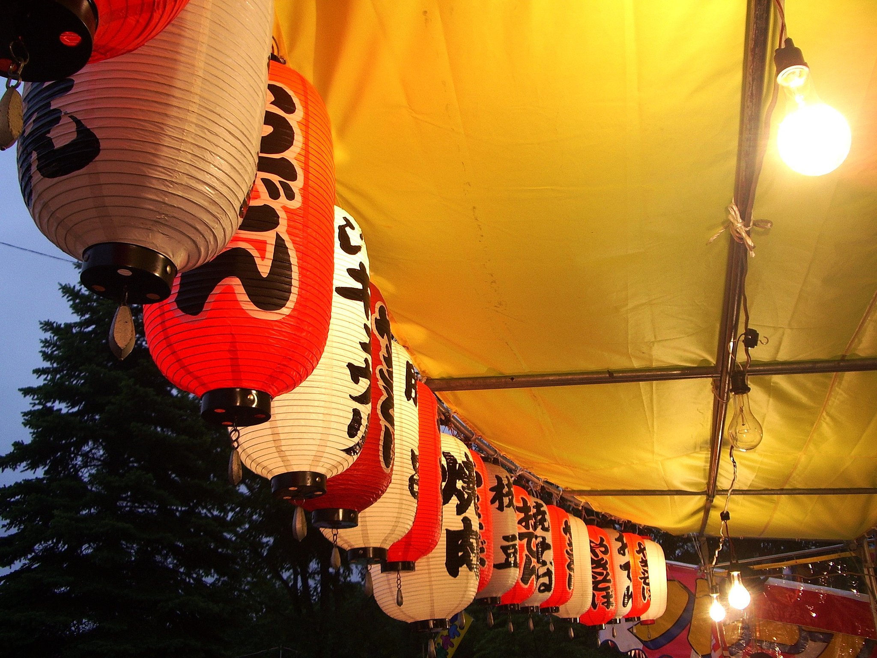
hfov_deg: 52.6
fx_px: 887
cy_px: 329
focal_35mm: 35
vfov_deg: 40.7
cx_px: 438
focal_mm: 5.8
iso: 50
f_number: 2.6
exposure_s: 1/80
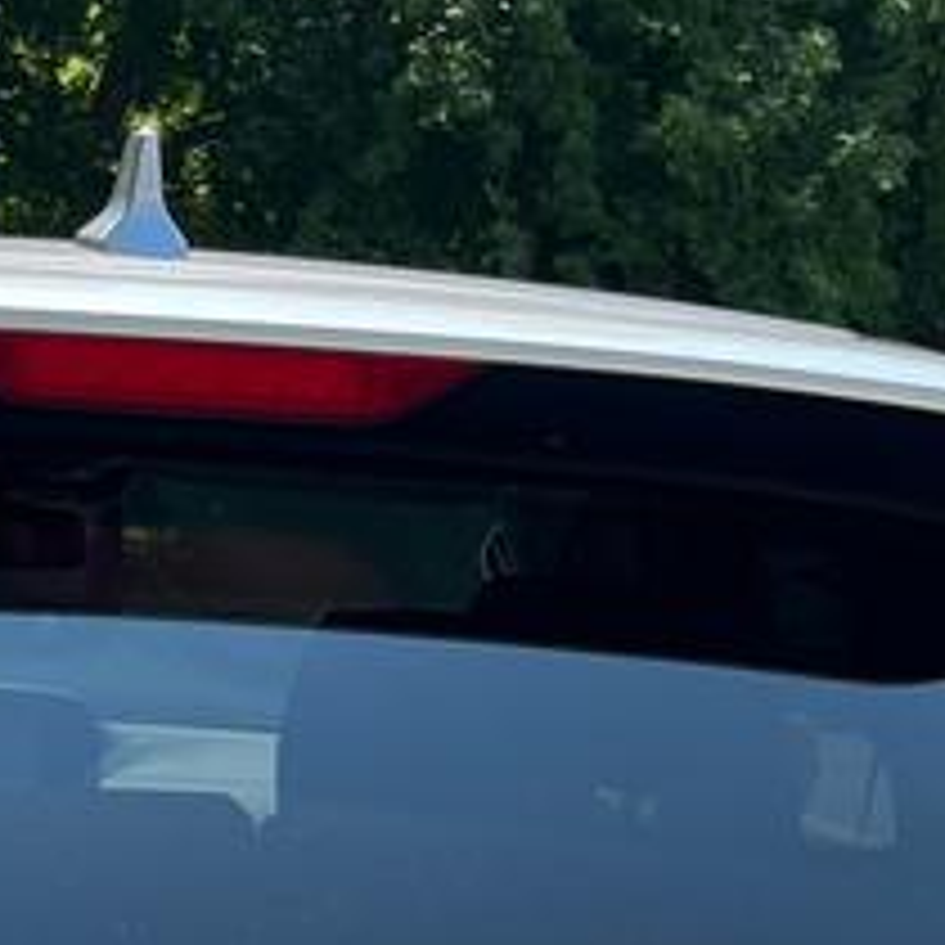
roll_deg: -2.8
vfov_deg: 14.4
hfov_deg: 16.4
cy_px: 1750
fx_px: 3243
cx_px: 122
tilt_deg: -22.3
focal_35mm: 105
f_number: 1.6
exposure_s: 1/1151
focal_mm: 5.1
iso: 50
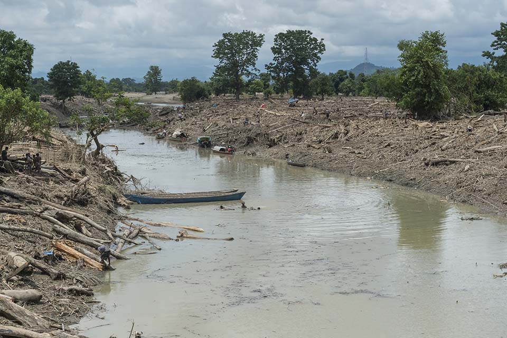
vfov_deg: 19.4
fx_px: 985
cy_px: 169
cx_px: 254
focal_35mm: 70
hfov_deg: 28.9
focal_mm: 70
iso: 1250
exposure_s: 1/8000
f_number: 9
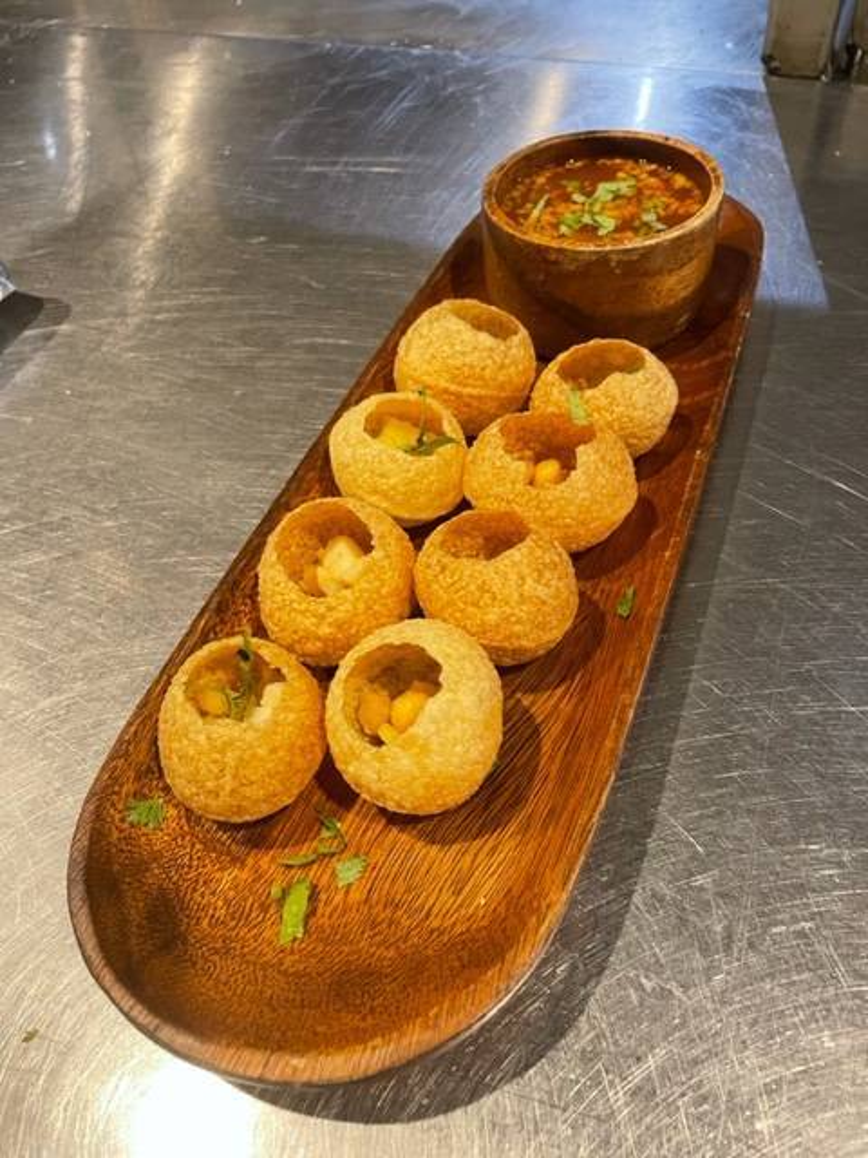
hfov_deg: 53.1
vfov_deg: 67.3
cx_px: 434
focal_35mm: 26
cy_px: 579
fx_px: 869
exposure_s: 1/60
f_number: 1.6
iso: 250
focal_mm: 4.2
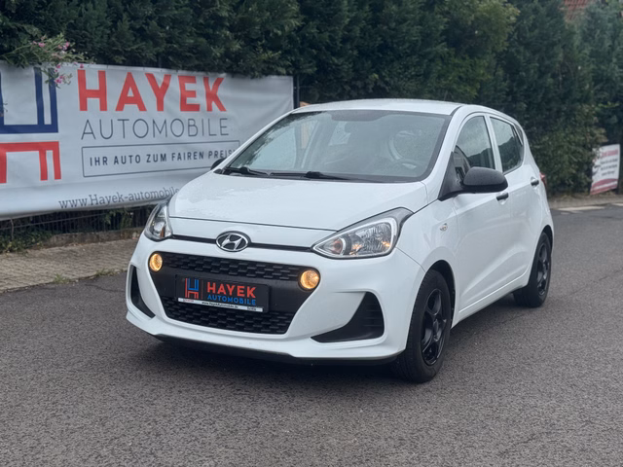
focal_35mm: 48
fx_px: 864
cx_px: 312
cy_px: 234
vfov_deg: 30.3
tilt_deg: -8.9
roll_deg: +0.5
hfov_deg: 39.7
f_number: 1.78
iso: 64
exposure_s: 1/2611
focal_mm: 6.76
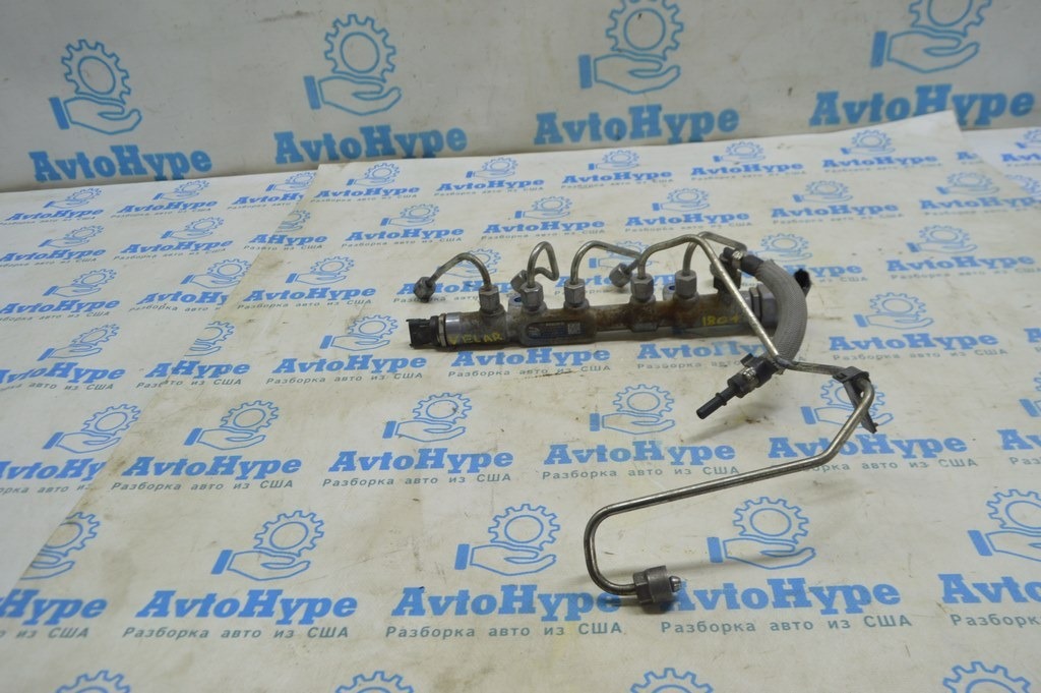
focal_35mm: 27
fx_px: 780
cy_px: 346
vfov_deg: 47.9
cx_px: 520
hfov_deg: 67.4
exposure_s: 1/40
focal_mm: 18
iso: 400
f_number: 5.6
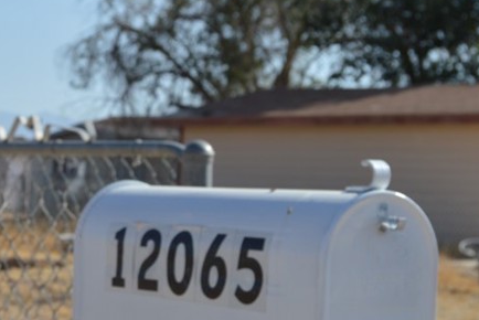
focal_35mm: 113
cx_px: 66
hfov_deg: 17.9
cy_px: 131
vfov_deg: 12.1
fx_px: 1504
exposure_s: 1/400
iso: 100
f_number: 10
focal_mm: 32
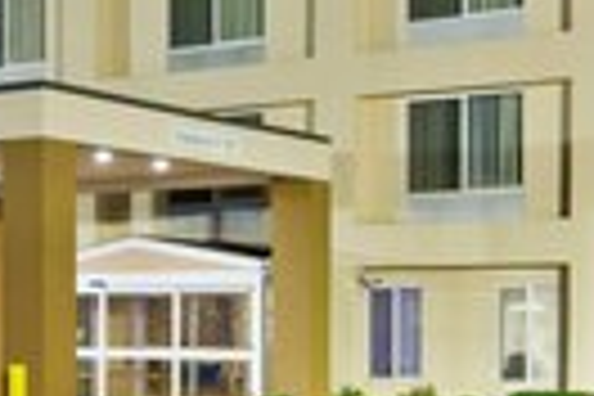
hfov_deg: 22.9
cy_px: 22
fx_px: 1435
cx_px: 76
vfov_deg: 15.5
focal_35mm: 87
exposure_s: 2.5
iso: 200
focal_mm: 20
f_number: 14
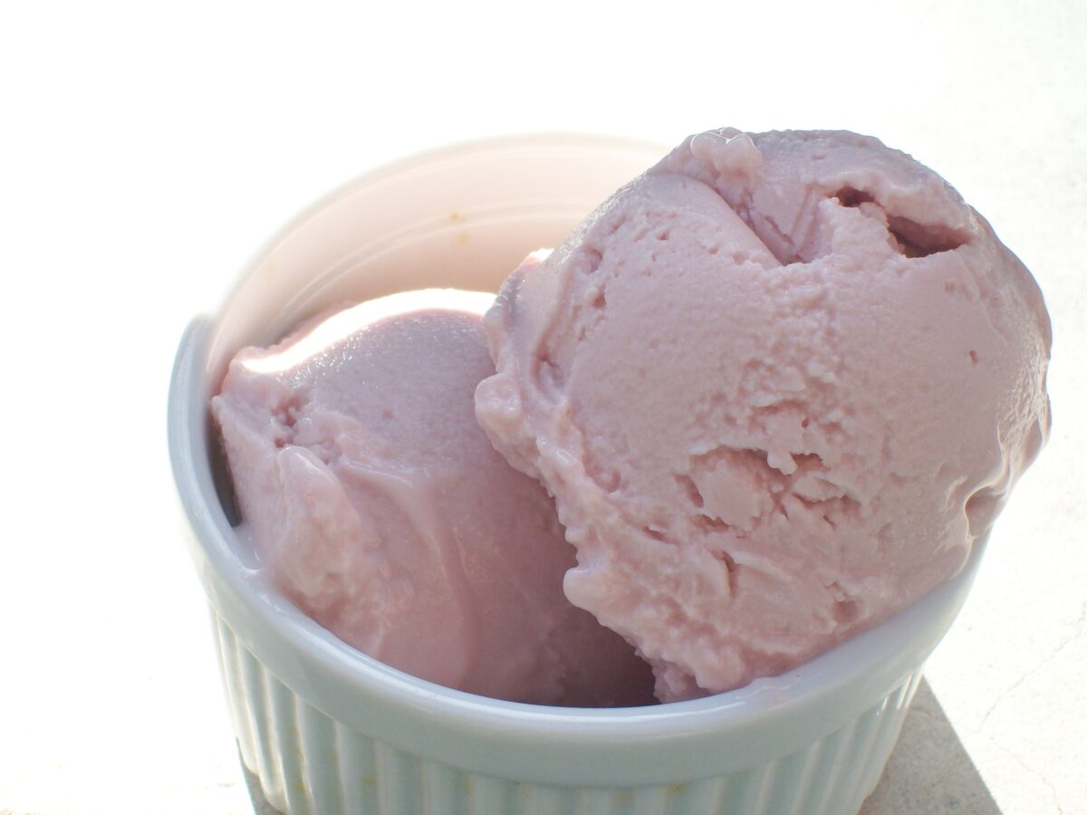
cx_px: 544
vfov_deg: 13.7
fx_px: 3391
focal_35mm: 108
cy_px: 408
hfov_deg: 18.2
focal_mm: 18
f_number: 4.8
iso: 80
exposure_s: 1/163
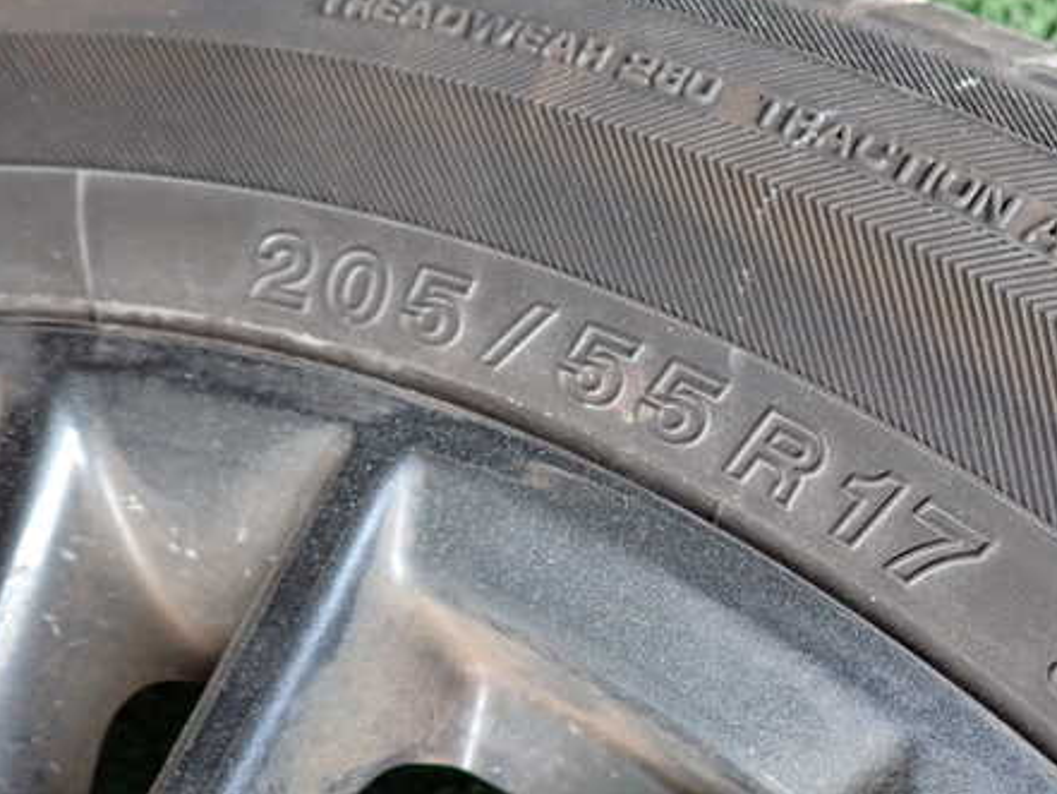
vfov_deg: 41.7
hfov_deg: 53.0
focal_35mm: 34
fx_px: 1038
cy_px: 453
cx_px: 693
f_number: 2
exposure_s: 1/100
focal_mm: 4.5
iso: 320
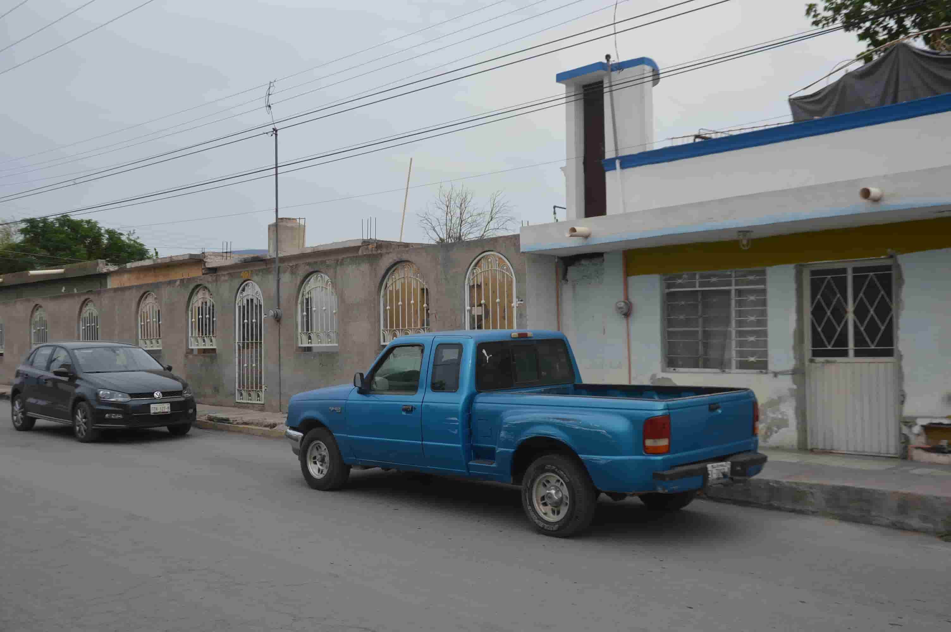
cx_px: 476
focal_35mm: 38
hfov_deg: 51.3
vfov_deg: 35.4
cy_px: 316
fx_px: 990
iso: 100
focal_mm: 25
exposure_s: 1/160
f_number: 6.3
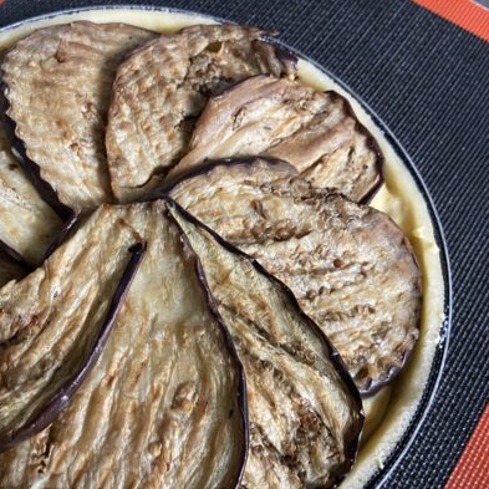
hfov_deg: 42.3
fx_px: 623
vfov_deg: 42.7
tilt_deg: -66.2
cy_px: 285
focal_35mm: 39
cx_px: 167
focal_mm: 4.25
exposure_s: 1/50
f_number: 1.8
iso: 250
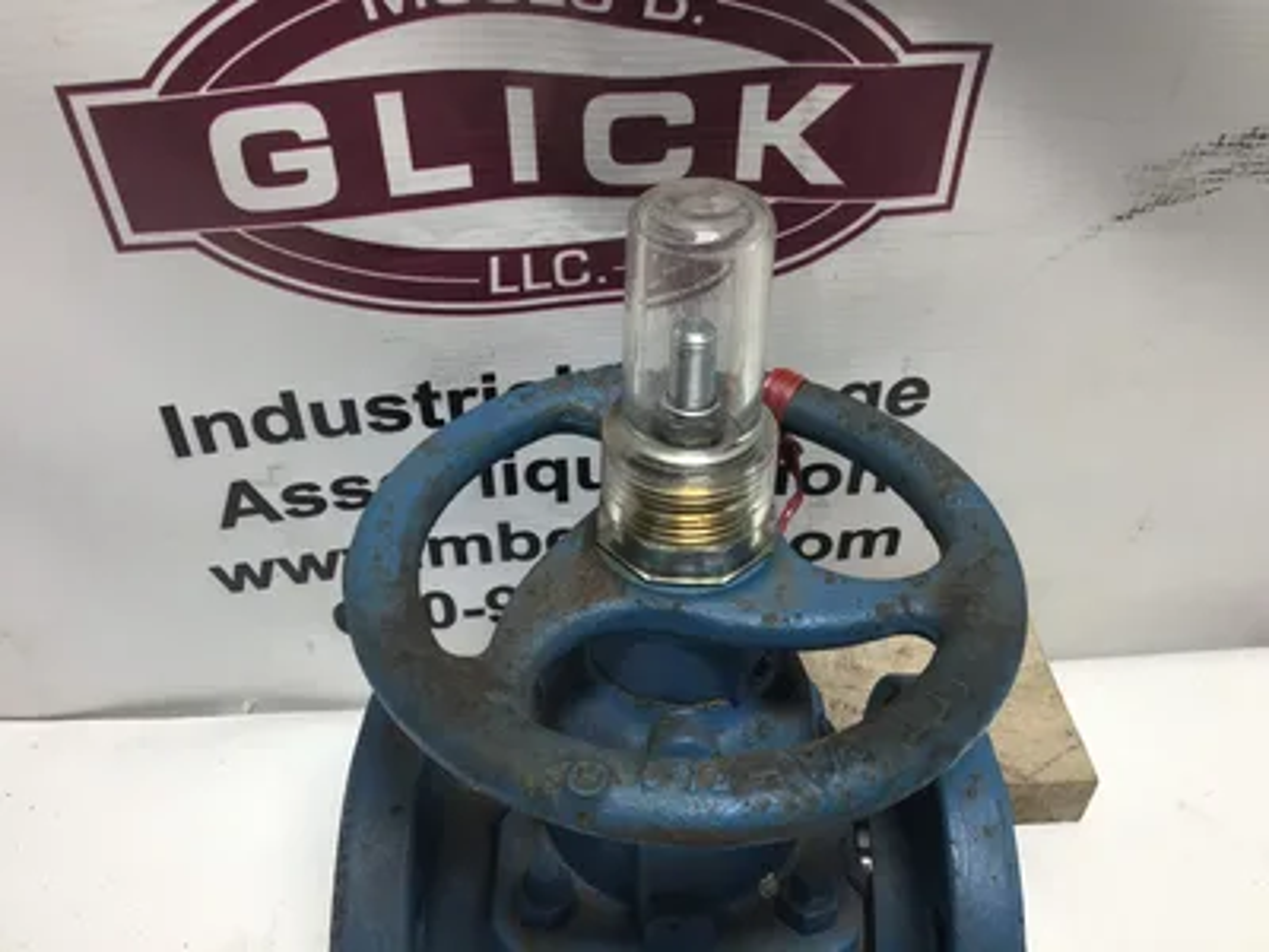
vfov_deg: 45.4
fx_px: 1136
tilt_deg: -44.8
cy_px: 476
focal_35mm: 31
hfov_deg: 58.4
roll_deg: -1.4
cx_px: 634
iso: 40
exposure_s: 1/120
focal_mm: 3.3
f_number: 2.4
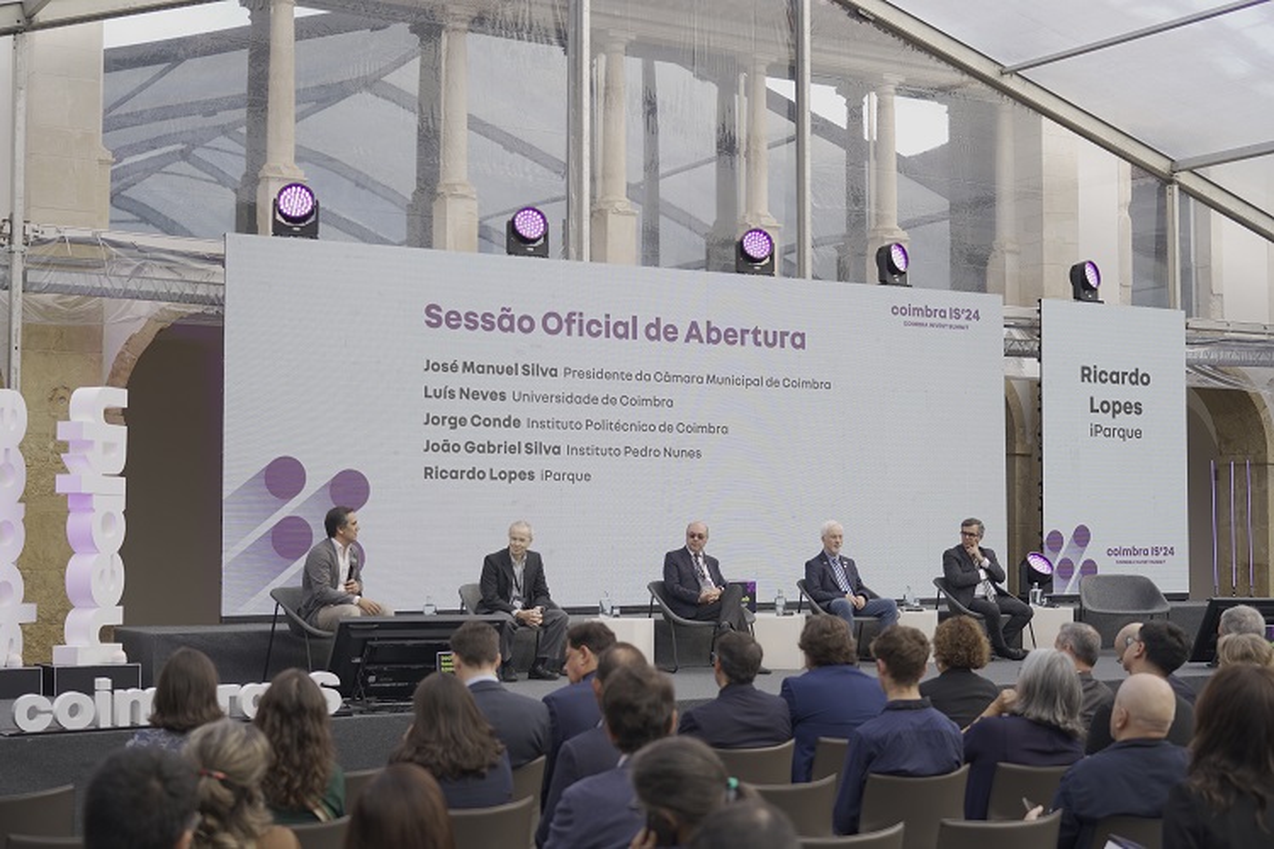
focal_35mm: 51
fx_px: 1805
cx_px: 637
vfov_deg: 26.5
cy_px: 424
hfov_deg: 38.9
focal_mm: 51
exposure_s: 1/160
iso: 125
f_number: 4
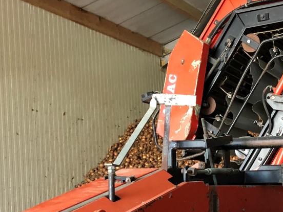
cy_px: 176
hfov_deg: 24.3
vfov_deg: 19.9
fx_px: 597
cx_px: 336
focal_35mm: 73
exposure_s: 1/17
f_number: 1.8
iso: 100
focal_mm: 4
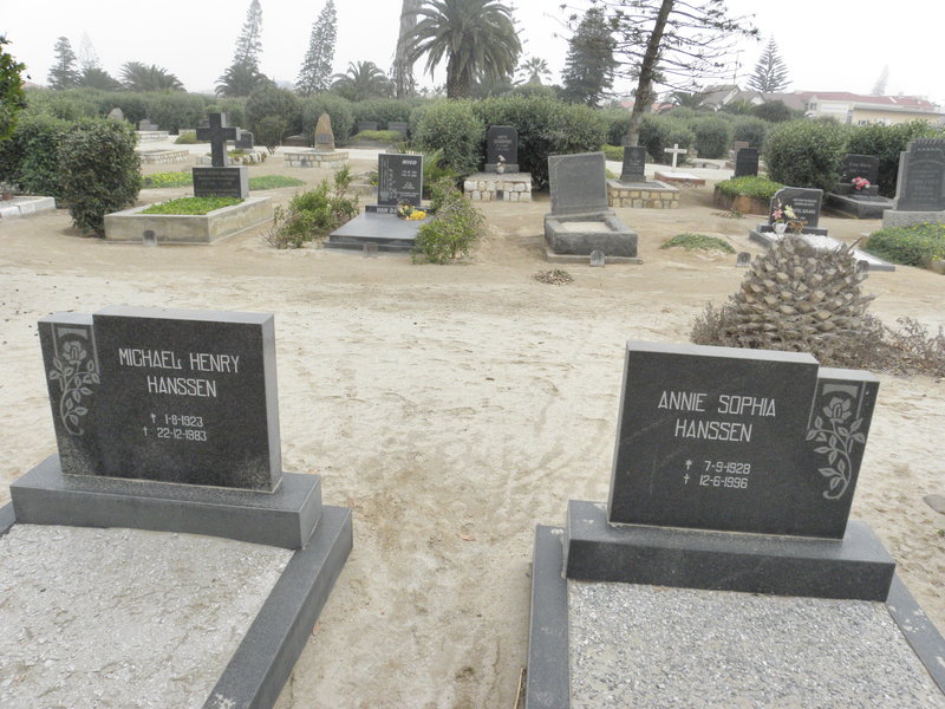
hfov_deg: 65.3
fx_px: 737
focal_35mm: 27
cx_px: 472
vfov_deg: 51.4
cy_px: 354
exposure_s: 1/400
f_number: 6.3
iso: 200
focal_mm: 4.83
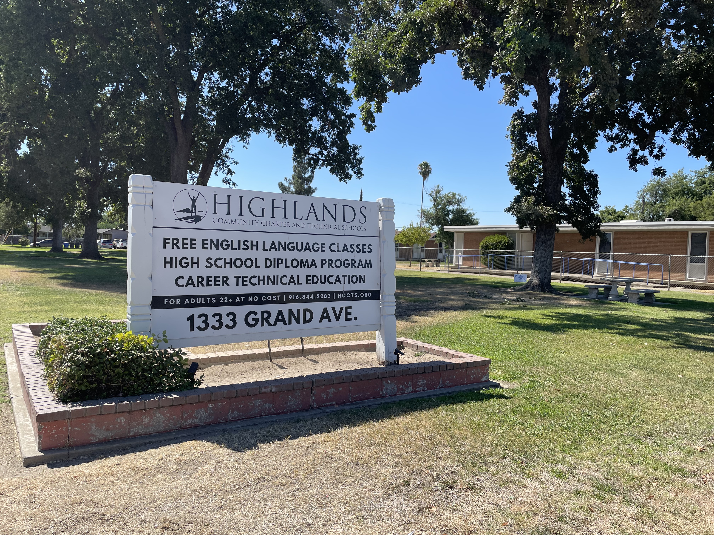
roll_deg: -2.0
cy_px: 268
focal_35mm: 26
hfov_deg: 67.3
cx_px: 357
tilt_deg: -2.3
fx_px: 536
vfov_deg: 53.1
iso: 32
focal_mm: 4.2
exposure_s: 1/2681
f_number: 1.6
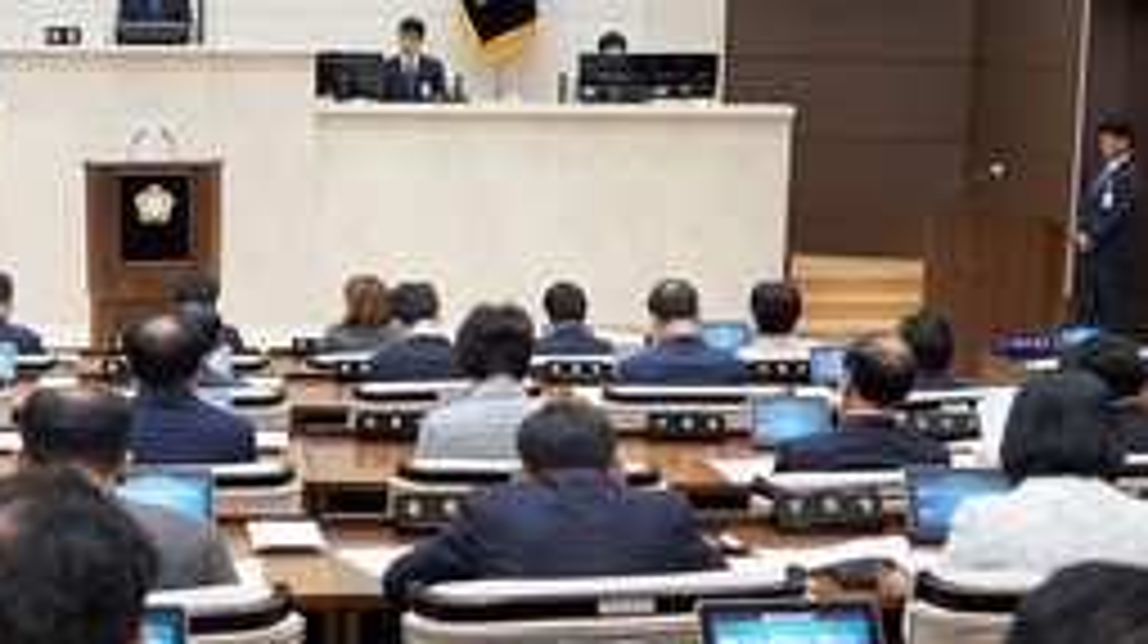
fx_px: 2251
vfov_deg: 16.3
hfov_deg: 27.7
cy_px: 360
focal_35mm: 74
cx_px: 144
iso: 3200
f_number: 4.5
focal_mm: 30
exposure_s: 1/160
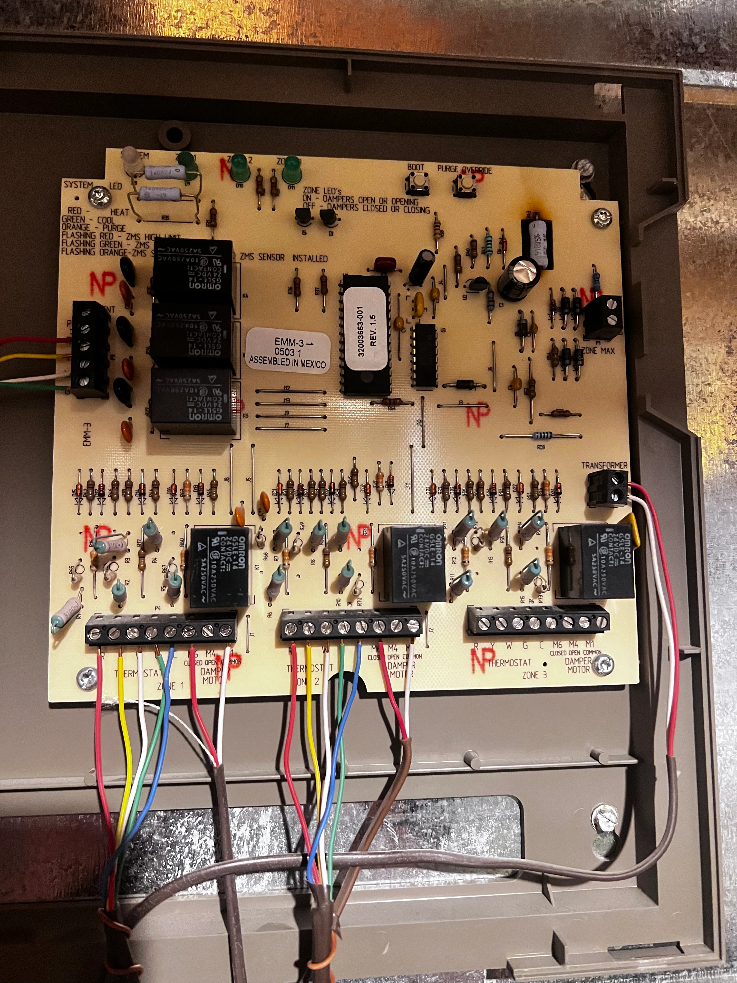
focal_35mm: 26
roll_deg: +0.0
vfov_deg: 67.3
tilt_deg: +4.6
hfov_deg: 53.1
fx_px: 738
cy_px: 492
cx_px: 368
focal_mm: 5.7
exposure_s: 1/30
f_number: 1.5
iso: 640
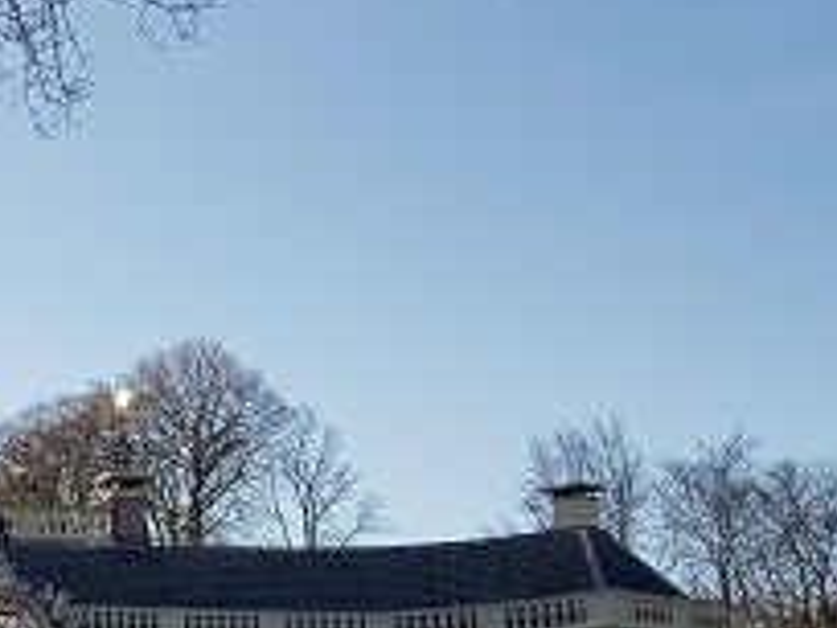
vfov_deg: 21.3
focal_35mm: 68
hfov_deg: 25.4
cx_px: -191
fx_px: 1644
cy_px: 534
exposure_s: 1/1080
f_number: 1.7
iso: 40
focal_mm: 4.2
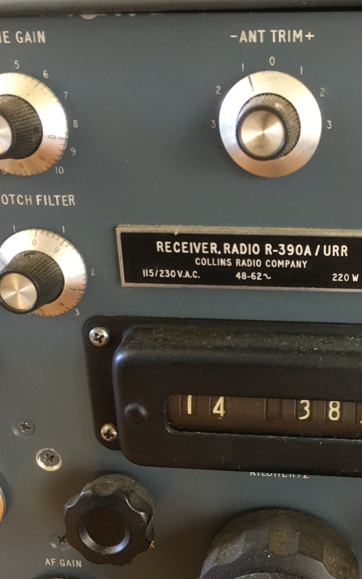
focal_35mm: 42
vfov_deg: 47.2
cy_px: 296
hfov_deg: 29.9
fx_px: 663
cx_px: 285
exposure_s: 1/20
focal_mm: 4.15
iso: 200
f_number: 2.2
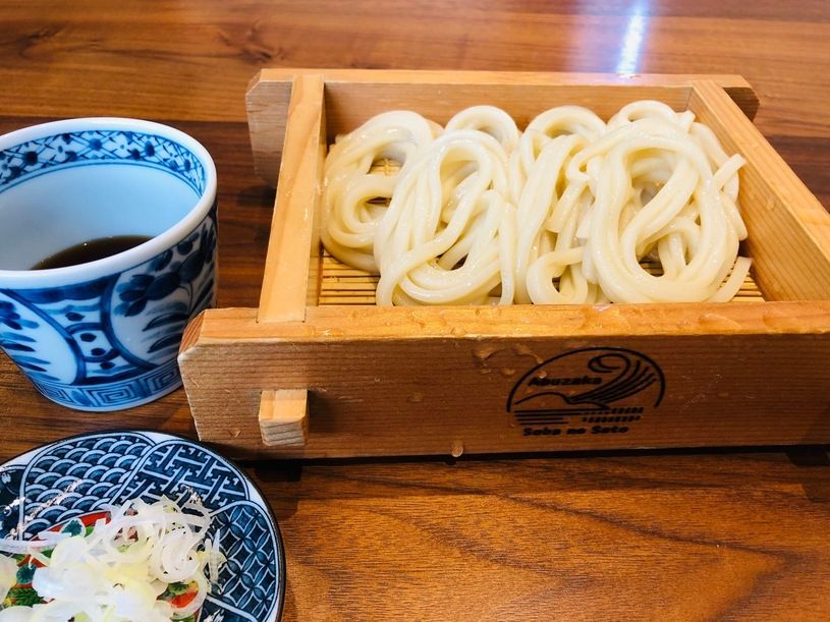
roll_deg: +0.2
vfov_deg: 49.7
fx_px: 671
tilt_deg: -43.9
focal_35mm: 28
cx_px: 415
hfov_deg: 63.5
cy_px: 311
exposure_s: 1/50
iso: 20
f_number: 1.8
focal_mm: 4
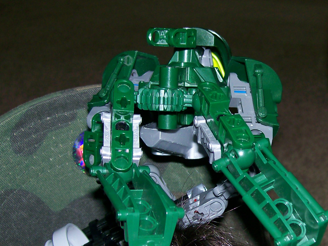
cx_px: 248
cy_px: 191
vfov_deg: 22.0
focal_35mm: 66
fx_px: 625
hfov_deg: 28.9
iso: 80
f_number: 2.7
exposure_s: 1/64
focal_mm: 6
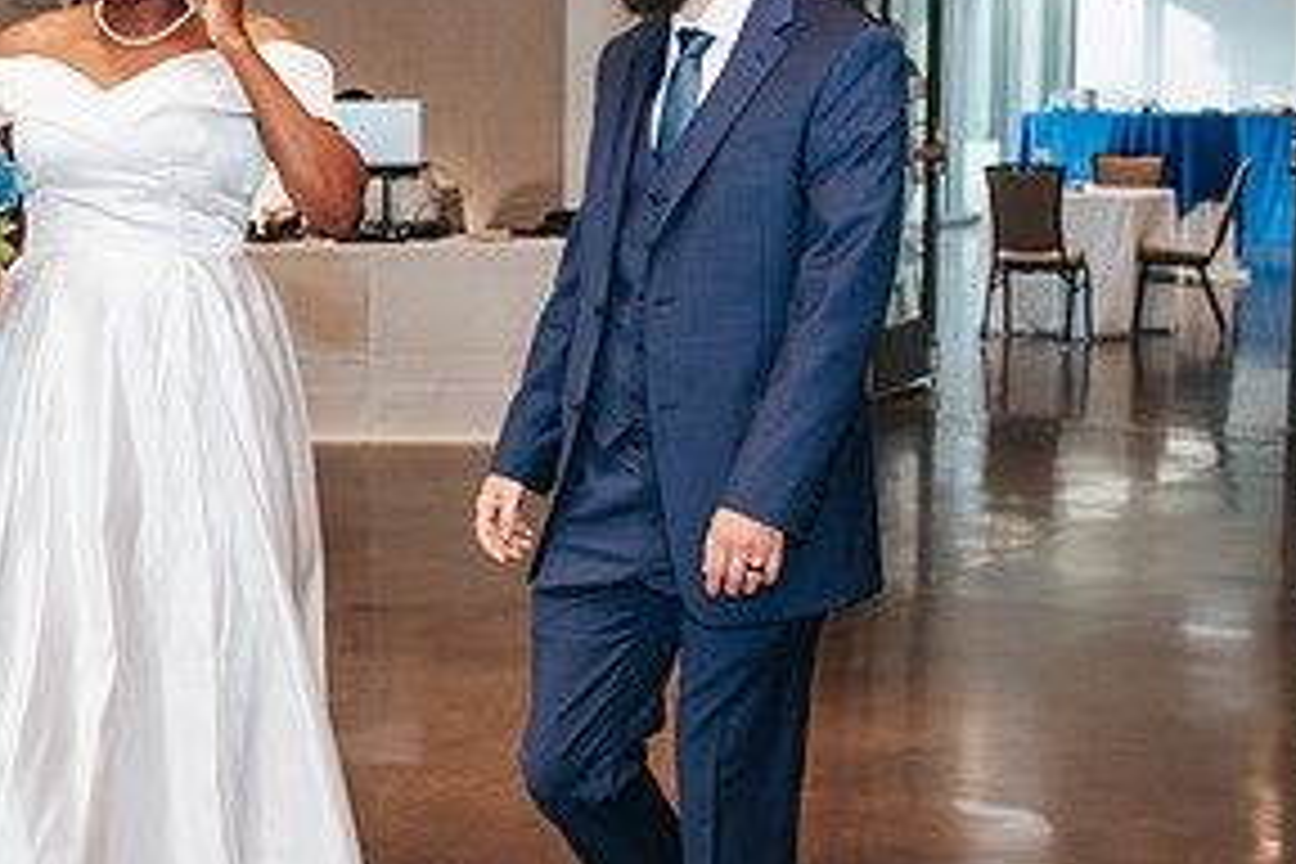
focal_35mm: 78
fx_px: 2808
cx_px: 227
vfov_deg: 17.5
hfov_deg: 25.5
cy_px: 376
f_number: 2.8
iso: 450
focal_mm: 35
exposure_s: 1/160
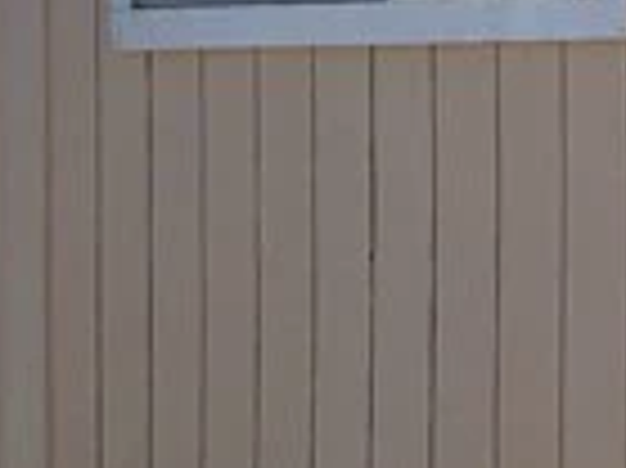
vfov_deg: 6.5
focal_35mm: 229
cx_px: 644
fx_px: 4138
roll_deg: -1.9
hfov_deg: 8.6
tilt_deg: -0.5
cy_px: 243
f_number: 2.4
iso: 25
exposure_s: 1/1199
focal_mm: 3.3
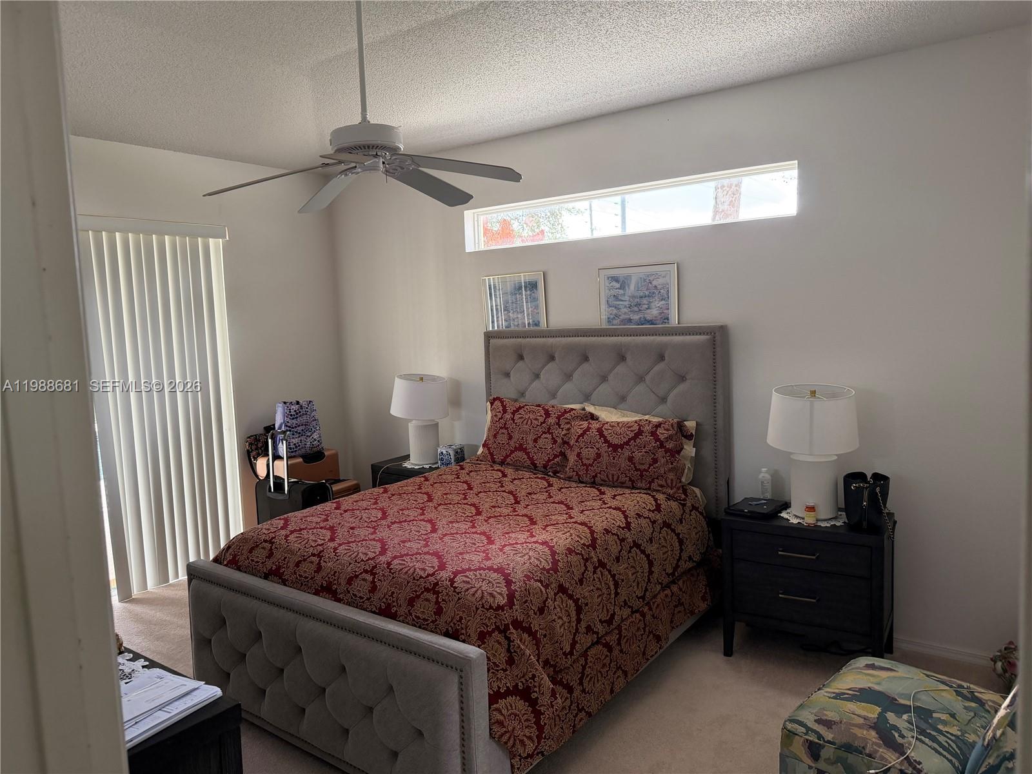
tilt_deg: -4.1
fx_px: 716
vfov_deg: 56.8
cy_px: 387
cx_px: 516
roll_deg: +1.5
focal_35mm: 24
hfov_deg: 71.6
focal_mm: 6.76
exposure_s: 1/144
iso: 200
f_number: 1.78
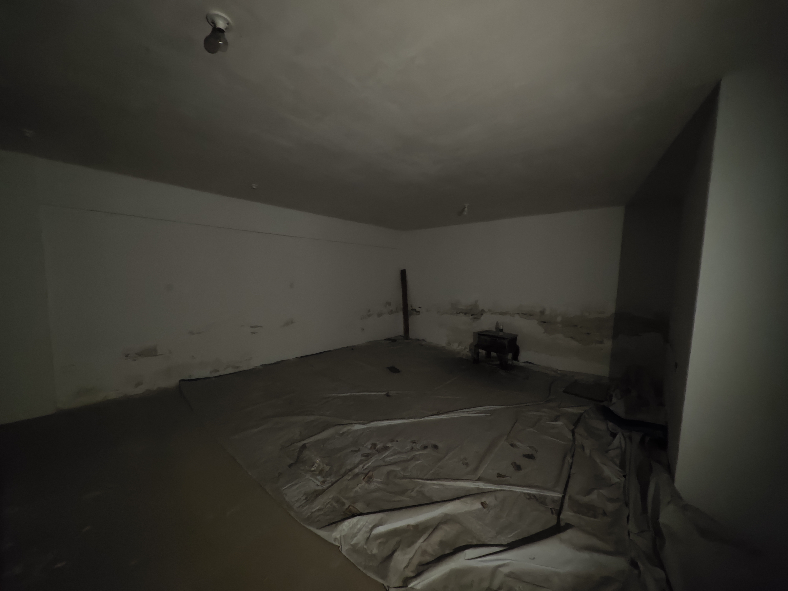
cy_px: 296
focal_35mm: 12
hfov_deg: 110.5
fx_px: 273
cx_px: 394
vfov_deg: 94.5
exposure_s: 1/12.5
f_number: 1.8
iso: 4000
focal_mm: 2.03
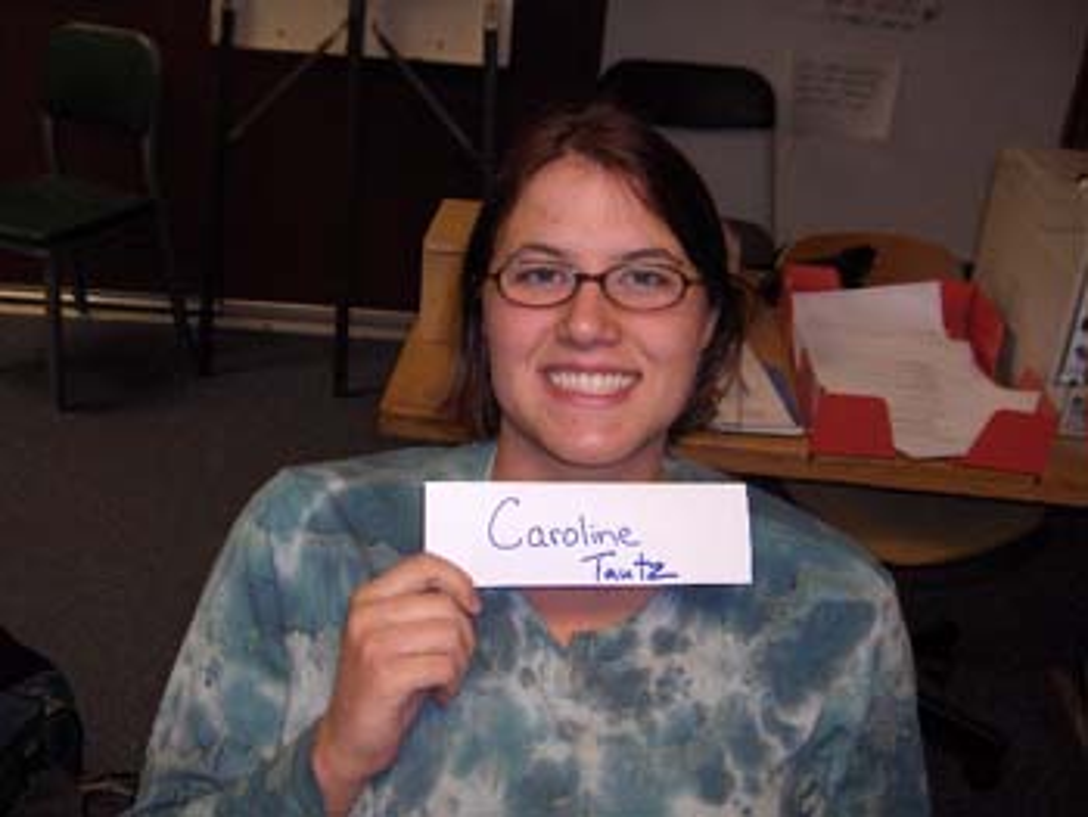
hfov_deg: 47.8
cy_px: 408
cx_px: 544
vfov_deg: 36.9
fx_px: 1227
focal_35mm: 39
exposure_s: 1/60
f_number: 2.8
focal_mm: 8
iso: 100
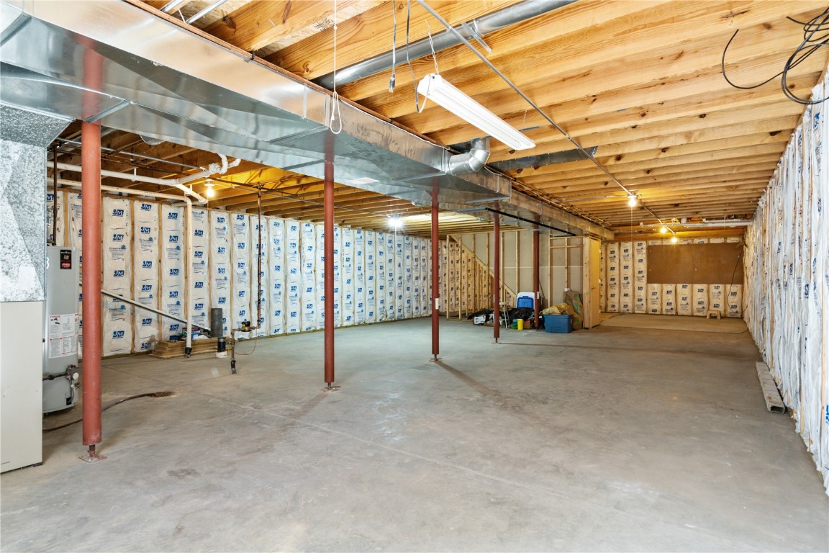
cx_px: 414
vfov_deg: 64.6
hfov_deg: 86.9
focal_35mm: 19
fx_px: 437
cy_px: 276
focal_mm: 19
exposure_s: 1/13
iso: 400
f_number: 8
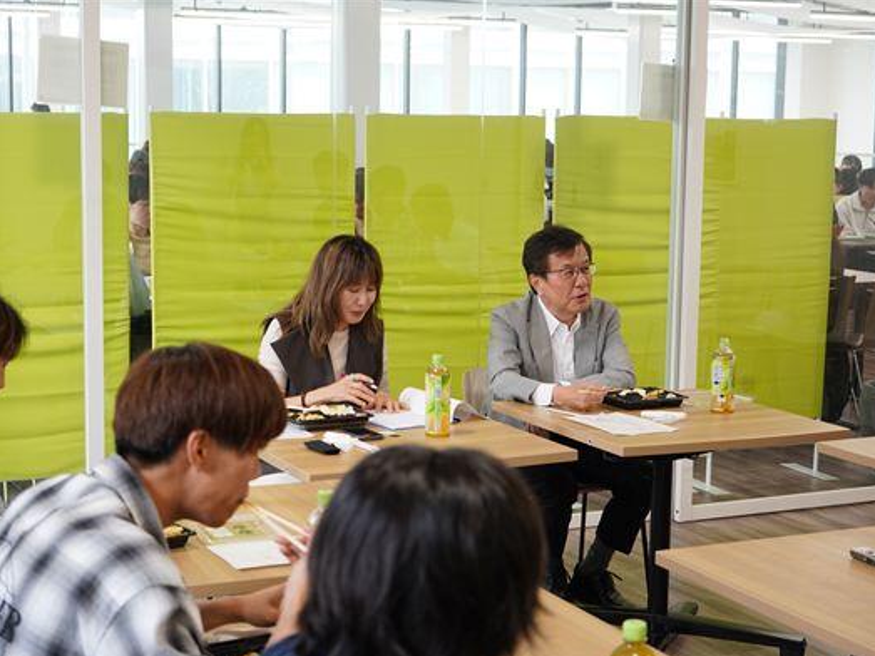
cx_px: 391
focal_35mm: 64
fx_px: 1617
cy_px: 333
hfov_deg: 30.3
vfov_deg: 22.9
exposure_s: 1/60
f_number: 5
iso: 400
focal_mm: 58
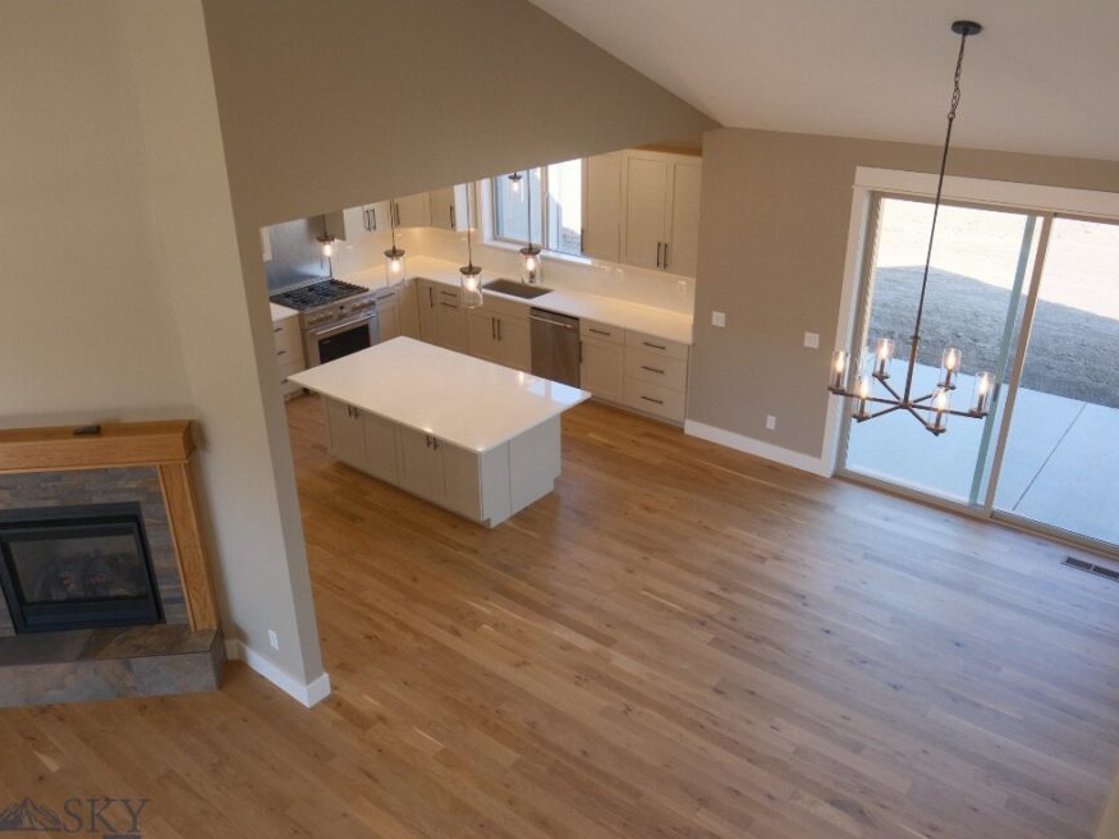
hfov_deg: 65.3
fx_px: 873
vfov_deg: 51.3
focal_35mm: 27
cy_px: 434
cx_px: 555
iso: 1250
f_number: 3.6
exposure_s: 1/320
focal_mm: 16
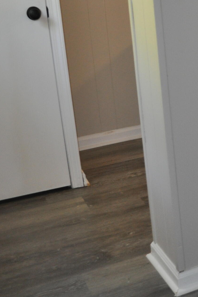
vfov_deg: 31.3
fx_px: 528
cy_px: 110
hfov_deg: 18.7
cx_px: 298
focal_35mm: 64
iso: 800
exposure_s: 1/60
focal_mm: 18
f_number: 3.5
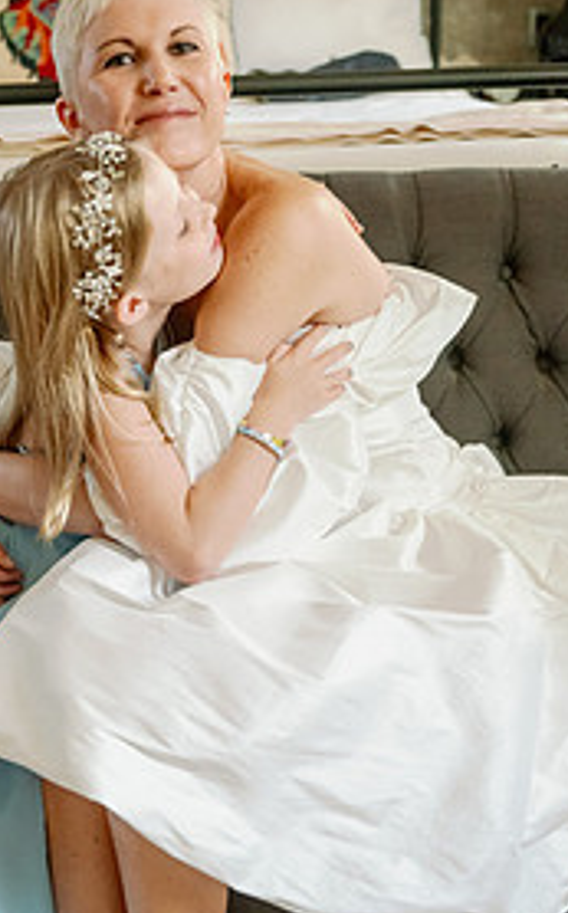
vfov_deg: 35.7
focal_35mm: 57
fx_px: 1416
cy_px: 493
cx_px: 135
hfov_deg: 22.4
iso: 4000
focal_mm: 34.5
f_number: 2.8
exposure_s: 1/250
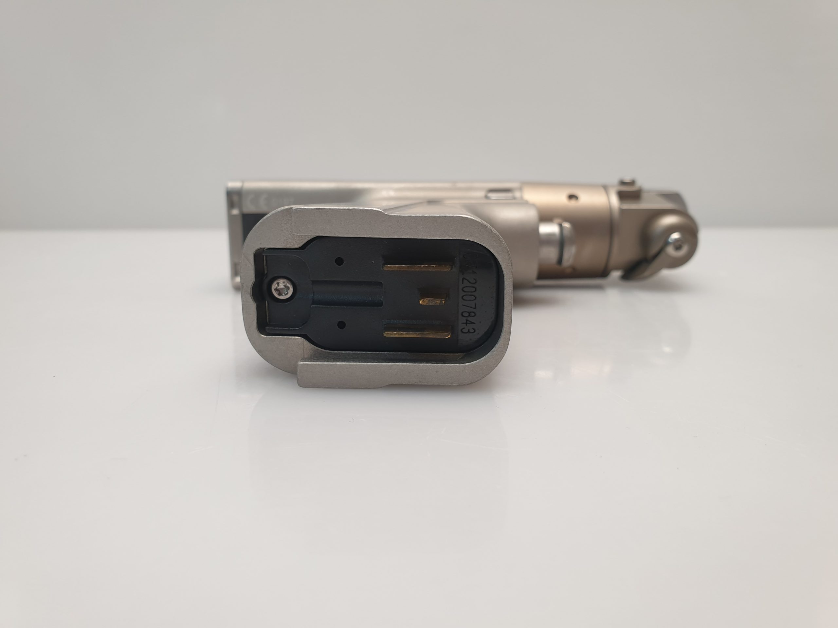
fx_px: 629
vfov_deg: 53.1
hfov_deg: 67.3
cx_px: 419
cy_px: 314
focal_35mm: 26
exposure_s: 1/50
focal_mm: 4.3
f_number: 2.4
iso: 80
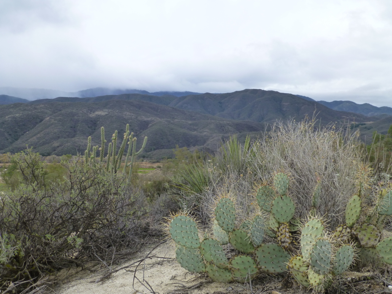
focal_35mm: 39
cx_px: 196
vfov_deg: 36.8
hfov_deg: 47.9
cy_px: 147
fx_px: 442
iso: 160
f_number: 3.9
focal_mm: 6.9
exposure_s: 1/400
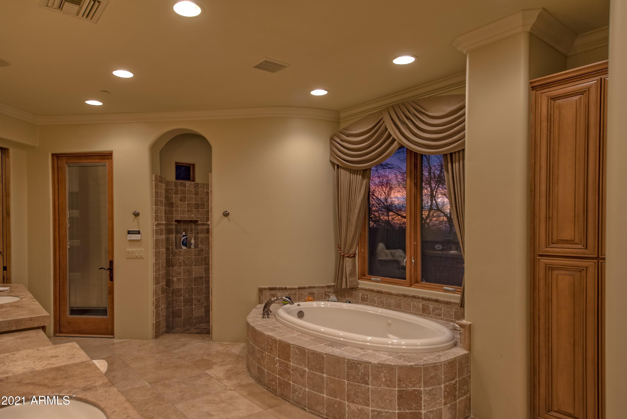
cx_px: 314
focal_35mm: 20
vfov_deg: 62.0
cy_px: 210
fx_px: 348
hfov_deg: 84.0
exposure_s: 1/5
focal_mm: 20
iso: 250
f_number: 8
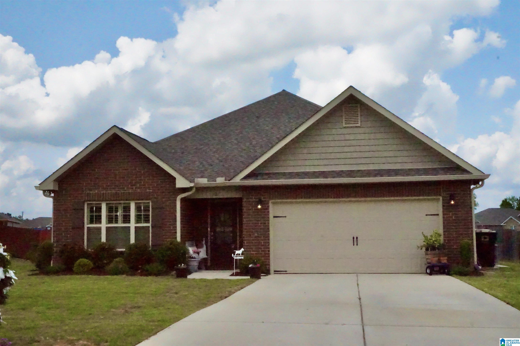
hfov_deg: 45.0
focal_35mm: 44
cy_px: 173
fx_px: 628
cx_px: 260
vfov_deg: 30.8
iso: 16000
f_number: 25
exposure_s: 1/4000
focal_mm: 29
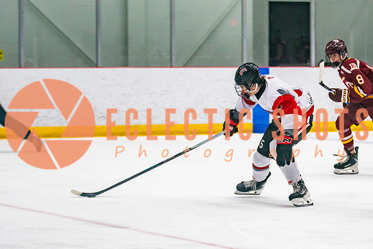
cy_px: 129
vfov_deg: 7.3
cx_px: 281
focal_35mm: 187
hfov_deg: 11.0
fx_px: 1939
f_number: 2.8
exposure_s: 1/640
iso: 1250
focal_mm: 95
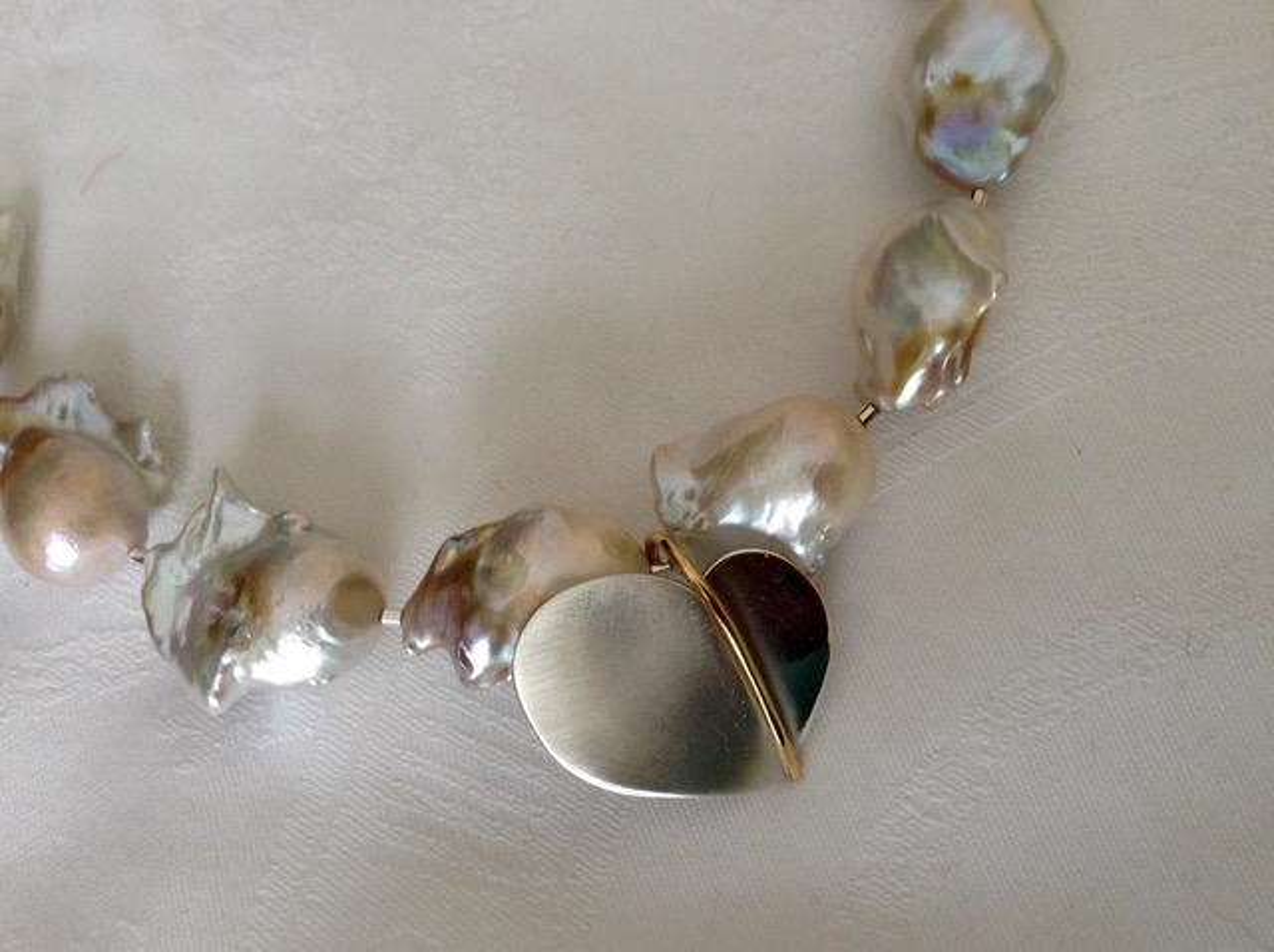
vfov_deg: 42.8
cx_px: 637
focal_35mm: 33
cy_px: 476
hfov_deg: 55.4
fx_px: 1213
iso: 64
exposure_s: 1/24
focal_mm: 3.3
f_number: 2.4
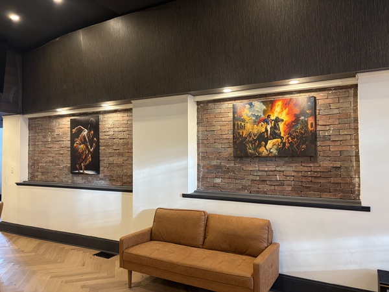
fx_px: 292
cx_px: 194
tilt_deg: +2.1
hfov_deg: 67.3
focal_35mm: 26
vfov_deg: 53.1
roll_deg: +1.2
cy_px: 146
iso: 125
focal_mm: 5.96
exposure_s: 1/60
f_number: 1.6
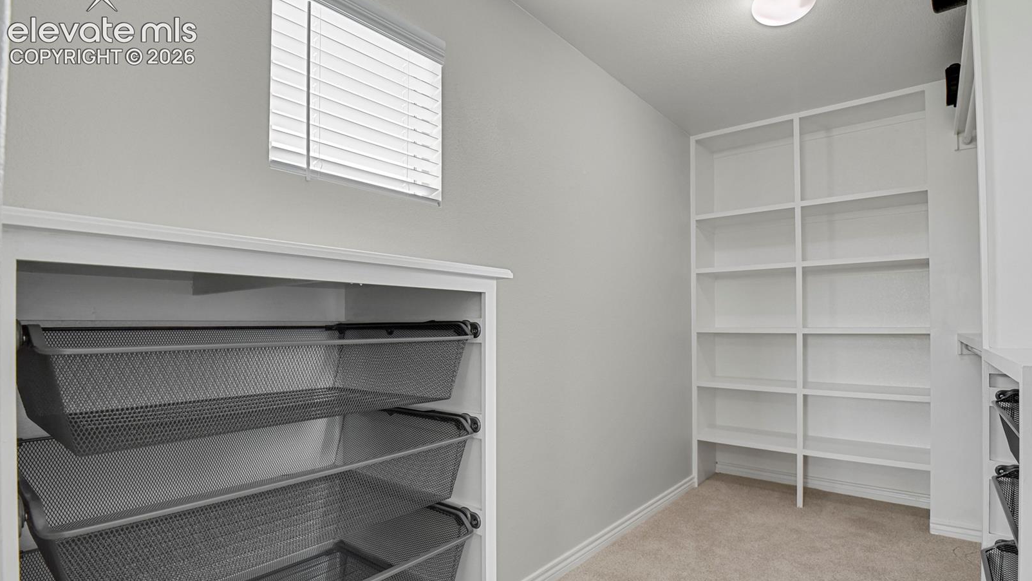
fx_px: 493
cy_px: 322
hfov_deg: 92.7
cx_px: 520
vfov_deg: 60.9
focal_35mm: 18
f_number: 8
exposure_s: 1/20
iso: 7200
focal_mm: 17
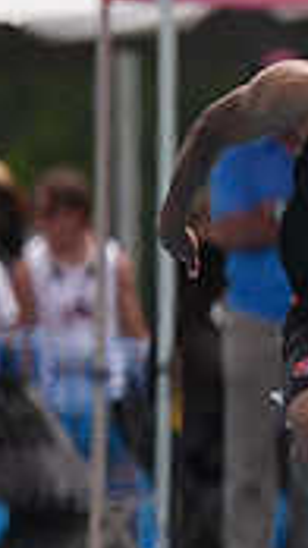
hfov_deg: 0.6
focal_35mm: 2090
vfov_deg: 1.0
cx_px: 871
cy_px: 367
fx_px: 30315
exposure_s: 1/1600
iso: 500
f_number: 6.3
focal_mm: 600
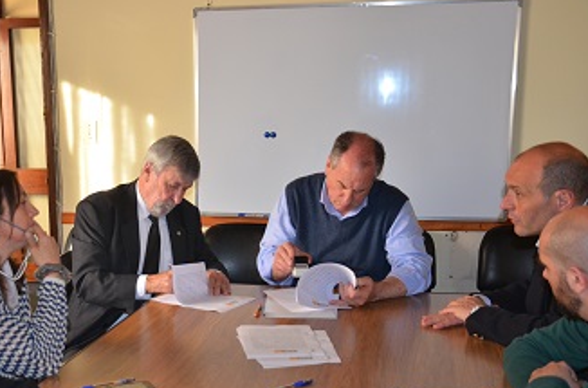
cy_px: 255
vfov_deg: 26.3
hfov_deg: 38.9
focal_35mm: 51
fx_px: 825
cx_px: 215
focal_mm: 25
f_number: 4
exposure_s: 1/60
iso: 800
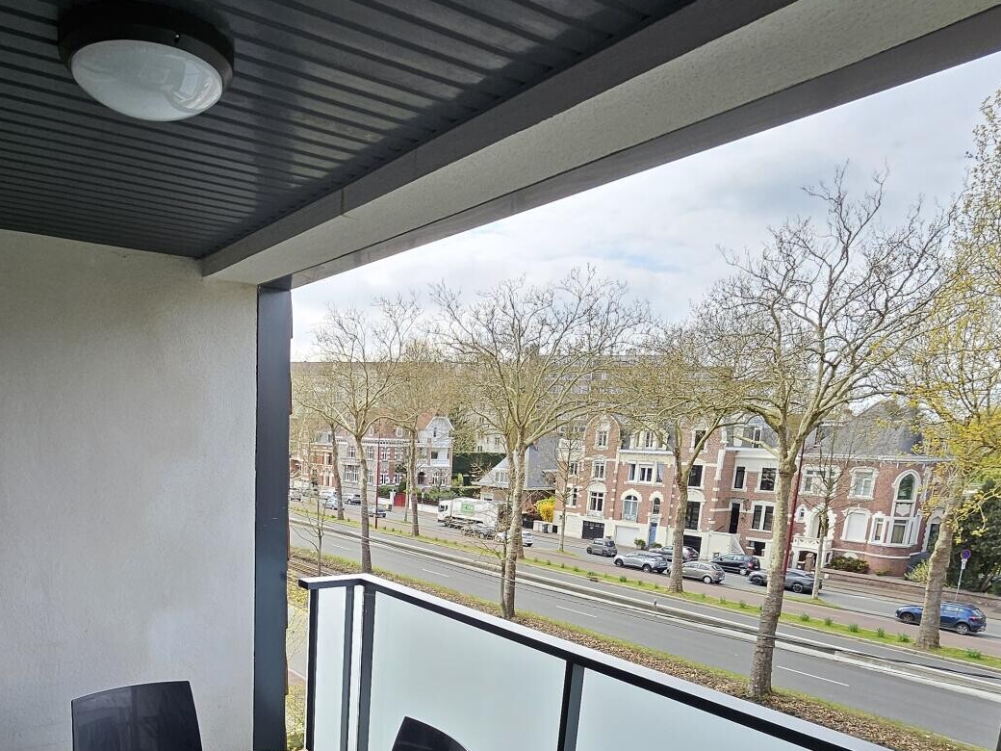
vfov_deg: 53.3
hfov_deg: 69.3
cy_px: 593
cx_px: 325
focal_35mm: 24
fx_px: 694
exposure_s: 1/285
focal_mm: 1.74
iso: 32
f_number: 2.2
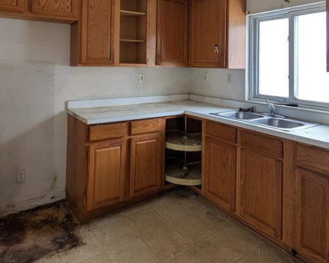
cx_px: 156
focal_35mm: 24
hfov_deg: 70.2
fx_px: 234
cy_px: 59
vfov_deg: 55.3
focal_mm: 2.23
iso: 54
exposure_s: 1/40.2
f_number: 1.95
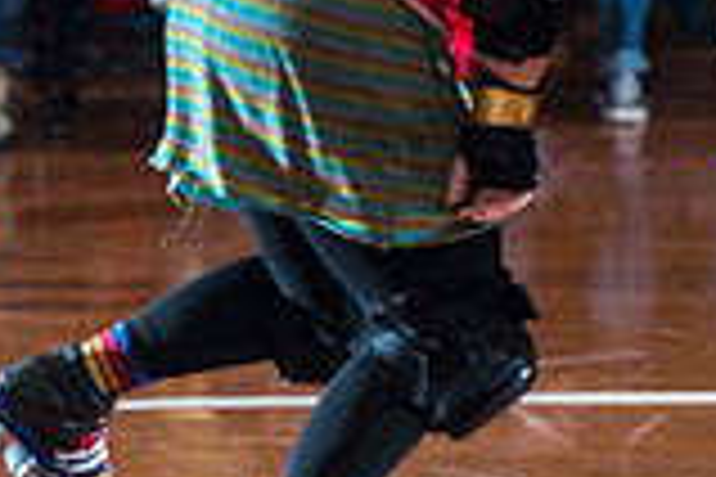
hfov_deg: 9.4
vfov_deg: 6.5
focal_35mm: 212
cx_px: -401
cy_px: 290
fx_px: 4216
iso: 800
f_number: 5.6
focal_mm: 58
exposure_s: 1/160
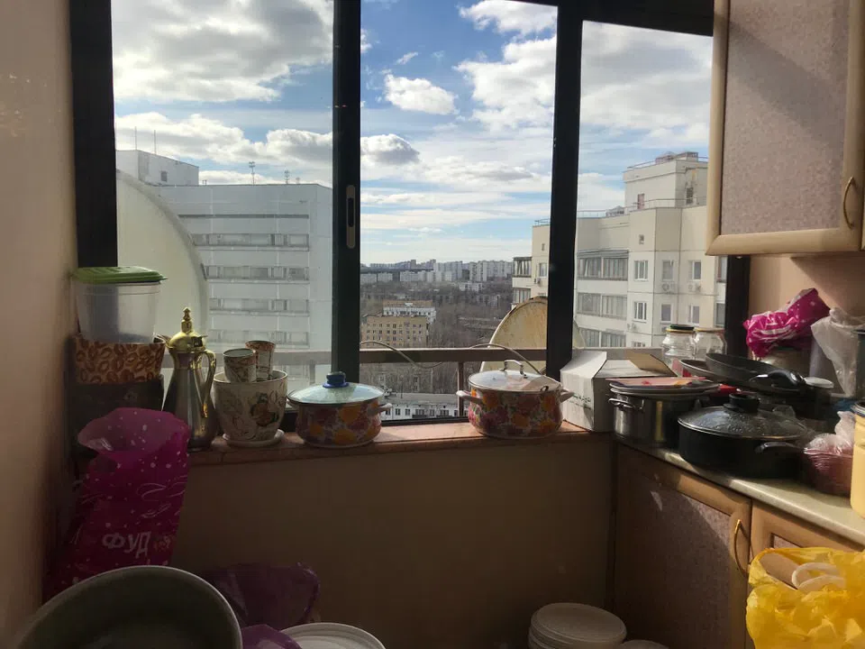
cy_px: 324
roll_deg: -0.6
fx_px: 700
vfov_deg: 49.7
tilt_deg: -3.3
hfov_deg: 63.4
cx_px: 432
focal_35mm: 28
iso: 20
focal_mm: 3.99
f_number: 1.8
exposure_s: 1/2083
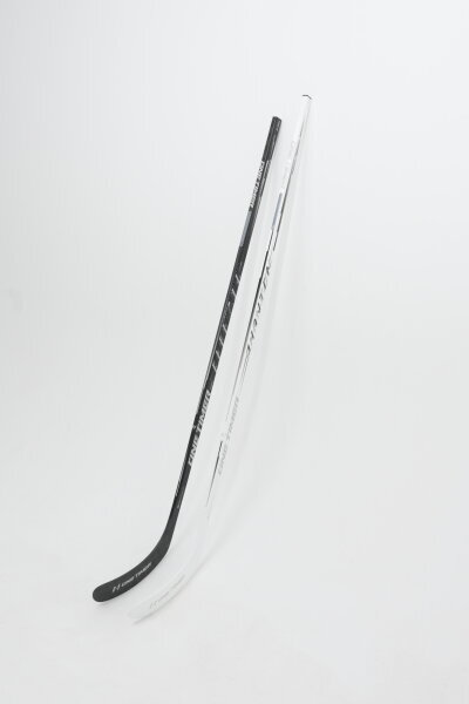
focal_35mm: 39
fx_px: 762
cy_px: 352
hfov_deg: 34.2
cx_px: 234
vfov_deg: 49.6
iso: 160
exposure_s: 1/160
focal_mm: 26
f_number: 8
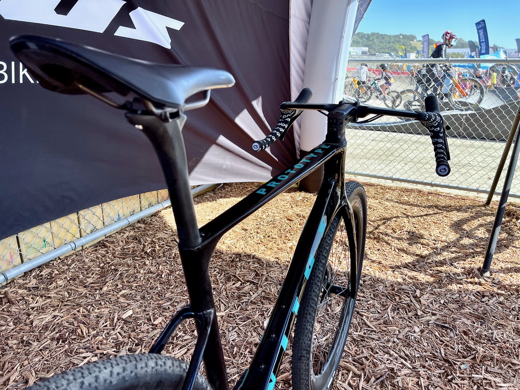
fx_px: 391
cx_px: 260
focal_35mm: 26
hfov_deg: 67.3
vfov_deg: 53.1
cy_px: 195
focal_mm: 5.1
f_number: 1.6
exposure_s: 1/813
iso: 32
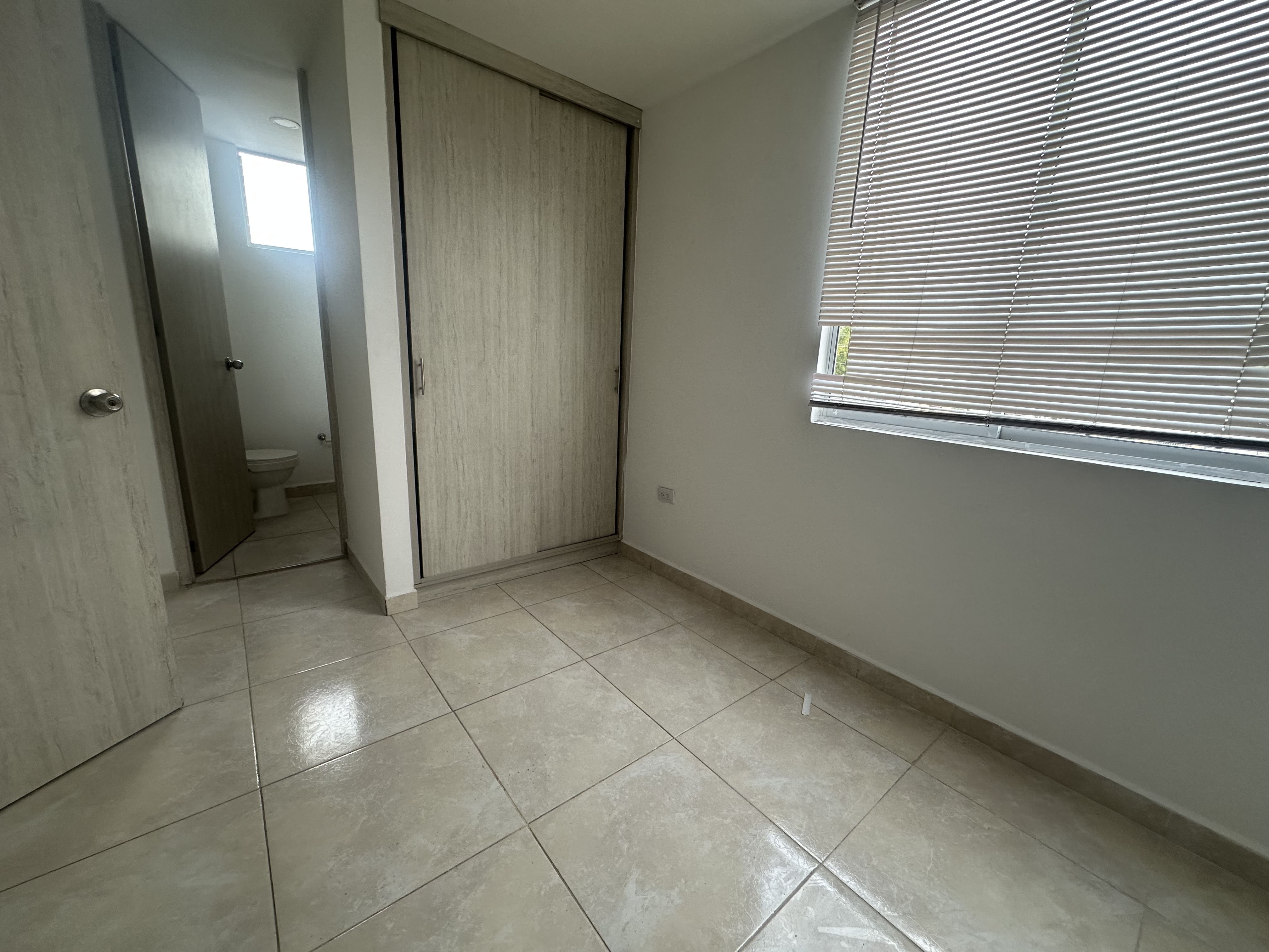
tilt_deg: -13.1
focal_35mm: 14
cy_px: 476
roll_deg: -3.0
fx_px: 513
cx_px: 634
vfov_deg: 85.7
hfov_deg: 102.1
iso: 160
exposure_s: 1/120
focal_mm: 2.22
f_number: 2.2
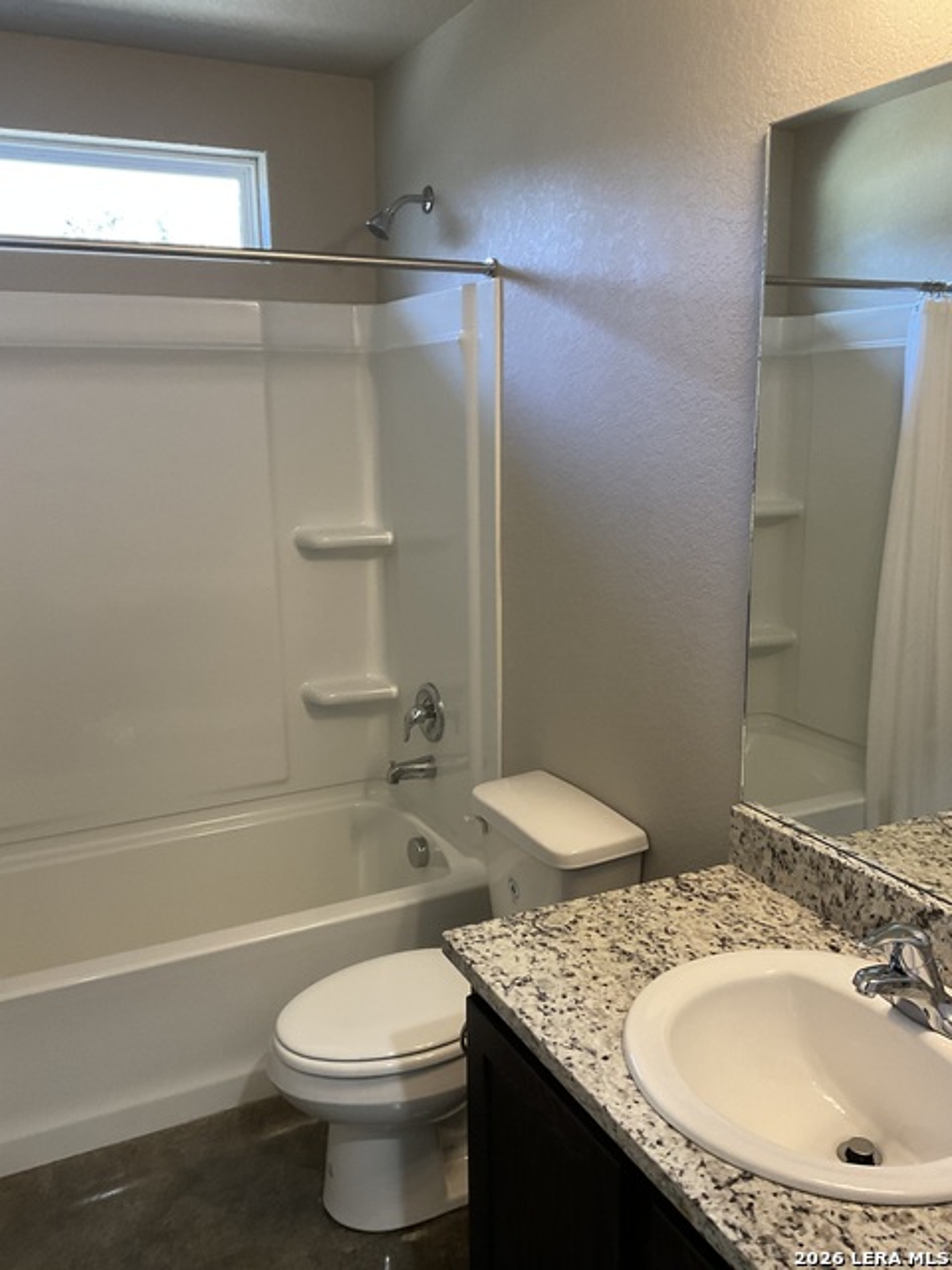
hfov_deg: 48.2
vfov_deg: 61.7
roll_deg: -0.1
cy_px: 635
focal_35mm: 29
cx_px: 476
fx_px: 1063
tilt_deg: -11.5
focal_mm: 3
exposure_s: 1/60
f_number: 1.8
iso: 125
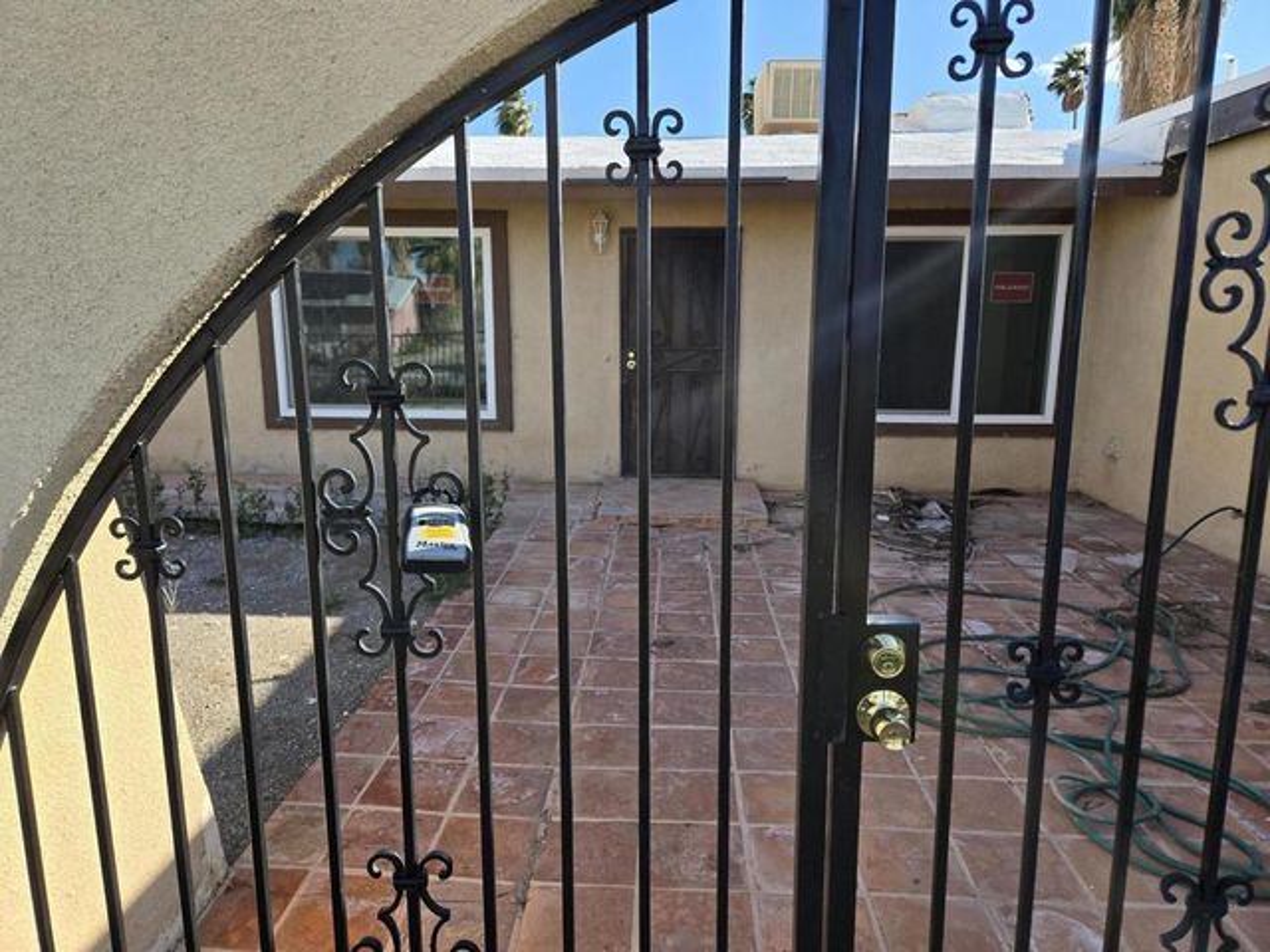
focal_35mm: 23
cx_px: 635
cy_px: 476
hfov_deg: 73.9
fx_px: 844
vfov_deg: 58.9
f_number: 1.8
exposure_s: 1/2921
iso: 64
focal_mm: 5.4
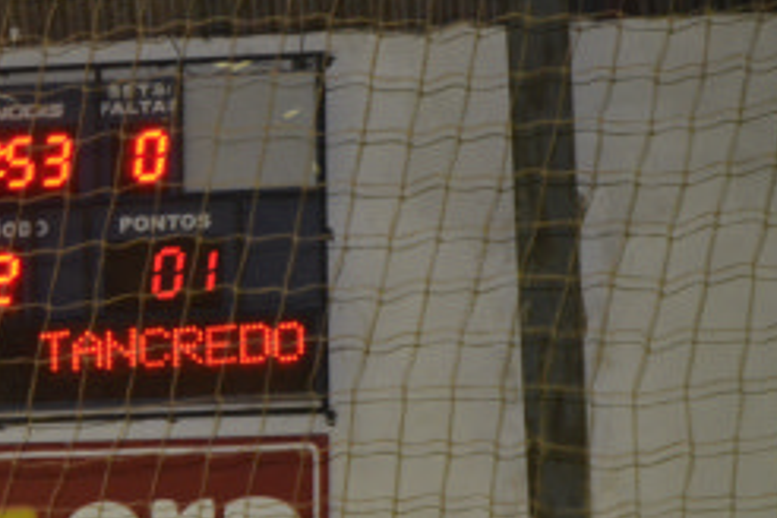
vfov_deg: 3.3
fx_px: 8892
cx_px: 66
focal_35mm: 412
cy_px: 308
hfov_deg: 5.0
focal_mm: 135
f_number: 5.6
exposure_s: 1/60
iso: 3200
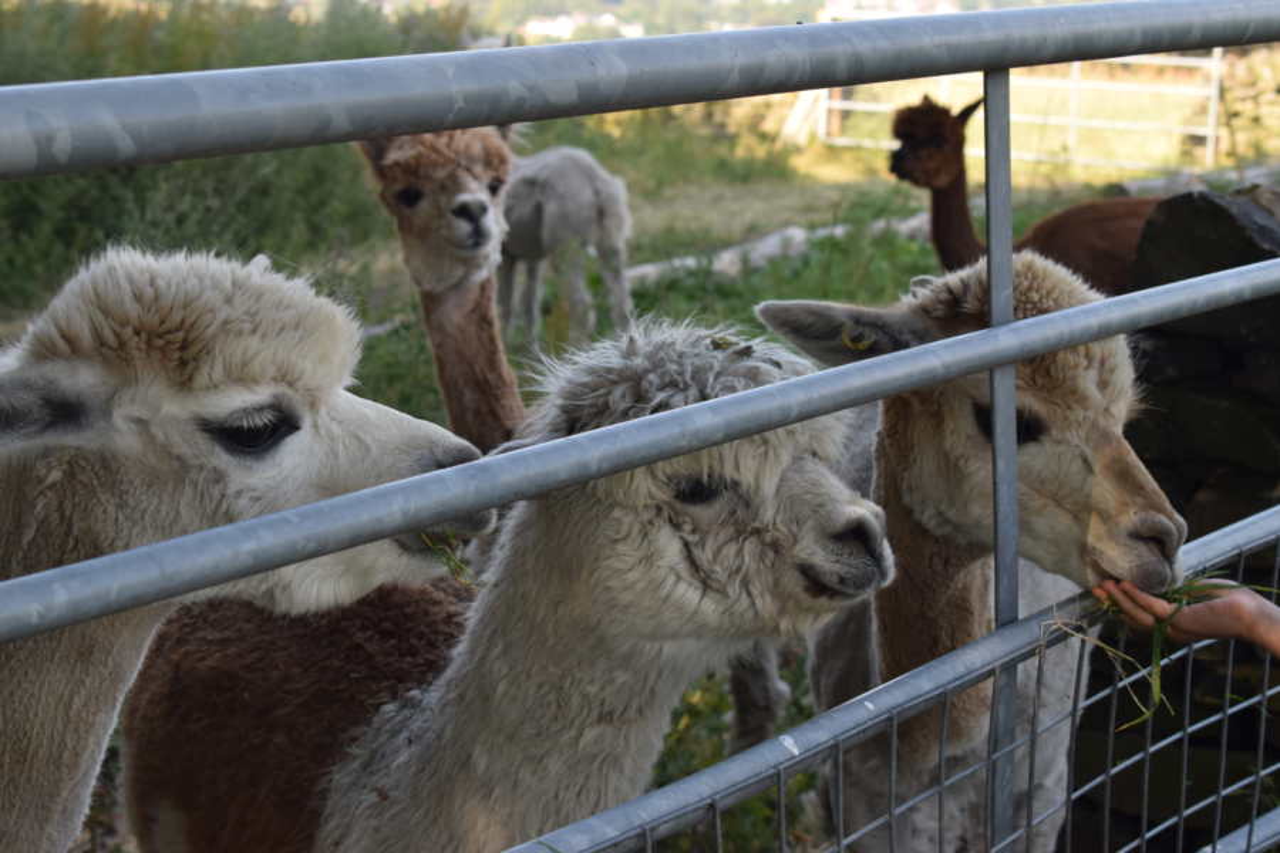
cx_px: 640
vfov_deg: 16.6
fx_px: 2933
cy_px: 426
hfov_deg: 24.6
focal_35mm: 82
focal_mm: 55
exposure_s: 1/250
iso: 400
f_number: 8
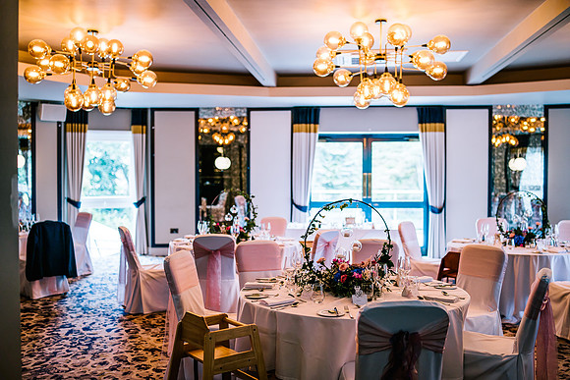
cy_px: 190
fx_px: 554
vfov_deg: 37.9
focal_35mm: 35
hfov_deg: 54.4
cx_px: 285
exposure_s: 1/250
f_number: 1.6
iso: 160
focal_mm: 35
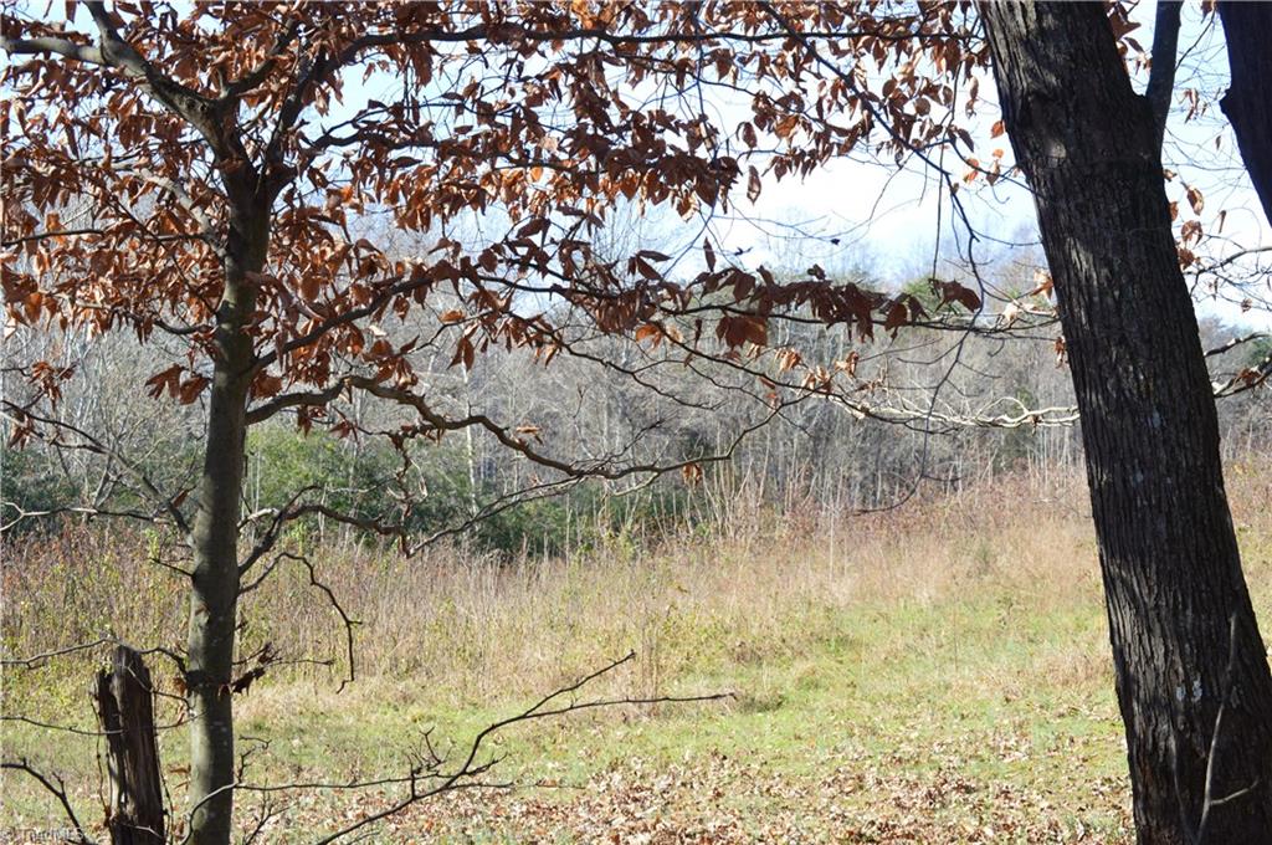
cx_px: 636
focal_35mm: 82
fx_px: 2911
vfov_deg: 16.5
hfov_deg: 24.6
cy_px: 422
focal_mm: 55
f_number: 10
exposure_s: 1/200
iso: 400
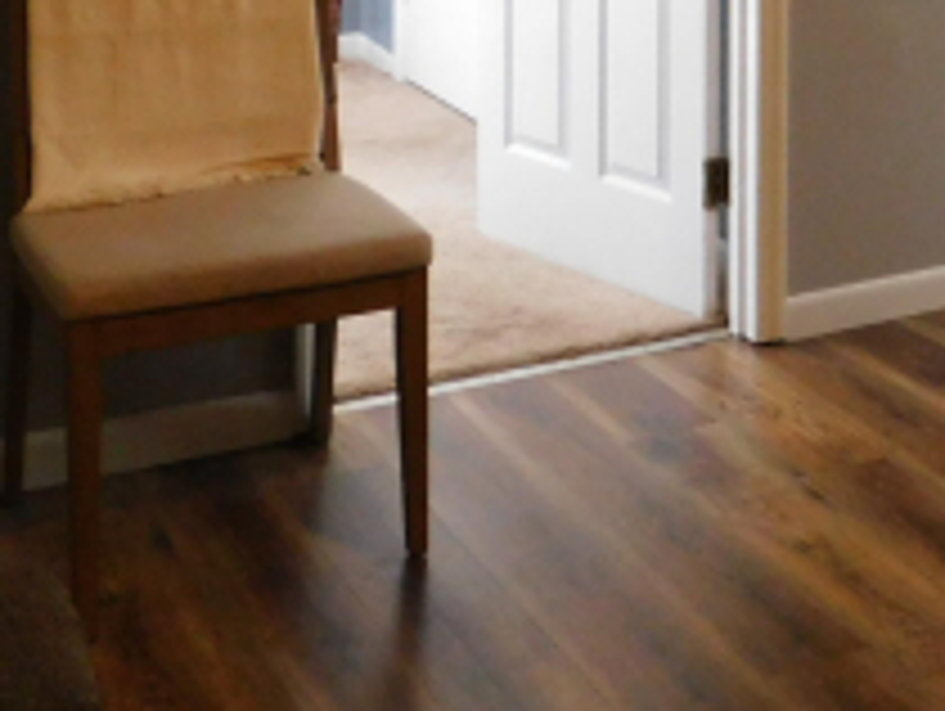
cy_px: -297
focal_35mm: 73
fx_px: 1995
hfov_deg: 25.1
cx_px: 988
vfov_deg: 18.3
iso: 400
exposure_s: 1/25
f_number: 3
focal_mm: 4
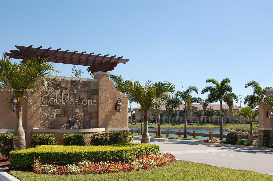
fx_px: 318
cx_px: 136
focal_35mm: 42
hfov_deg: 46.5
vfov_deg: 31.8
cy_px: 90
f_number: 9
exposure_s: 1/320
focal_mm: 28
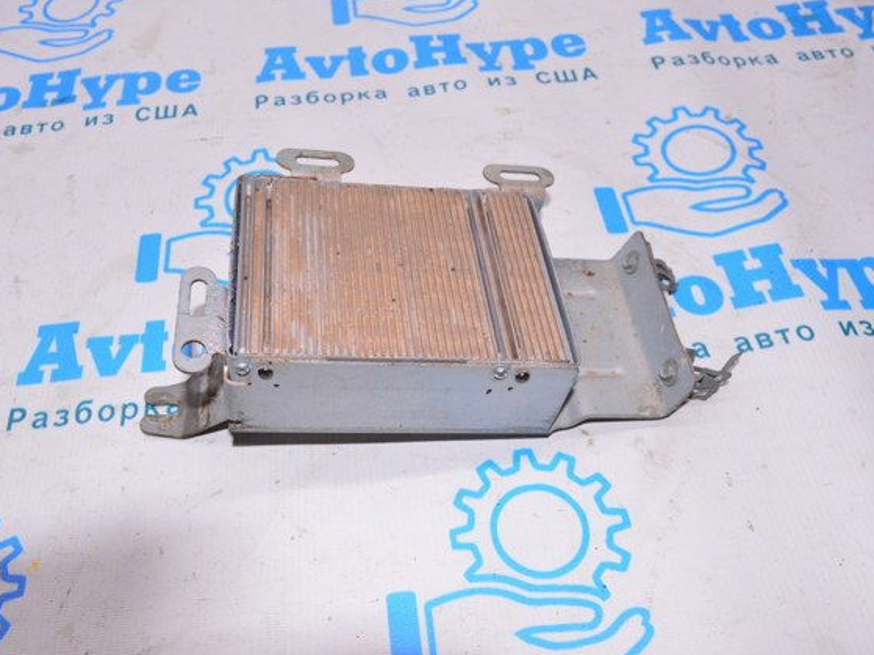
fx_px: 833
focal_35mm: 33
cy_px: 326
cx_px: 392
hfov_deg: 55.3
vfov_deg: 42.9
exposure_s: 1/200
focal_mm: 20
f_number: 8
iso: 1600
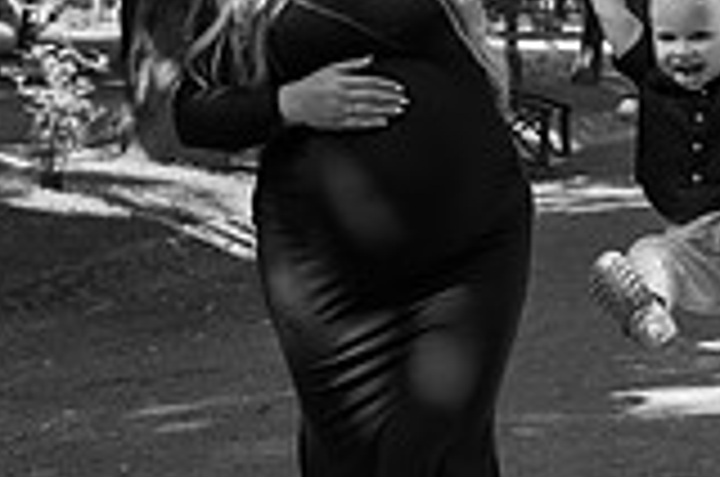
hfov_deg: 14.1
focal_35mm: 145
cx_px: 562
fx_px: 2894
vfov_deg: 9.4
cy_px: 126
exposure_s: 1/400
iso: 500
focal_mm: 40
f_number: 4
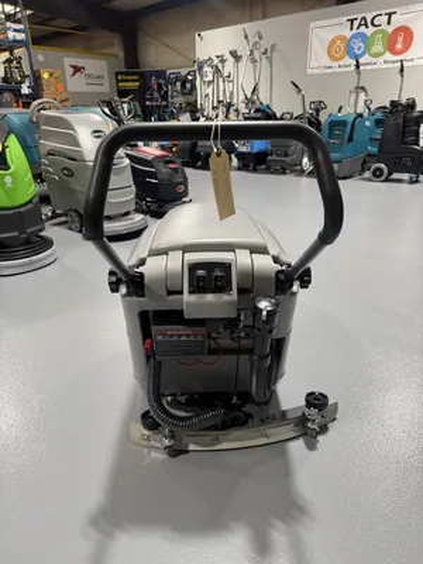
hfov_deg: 56.8
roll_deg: +1.9
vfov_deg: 71.6
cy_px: 282
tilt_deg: -23.5
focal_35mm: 24
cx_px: 212
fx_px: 391
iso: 100
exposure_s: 1/60
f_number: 1.78
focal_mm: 6.76
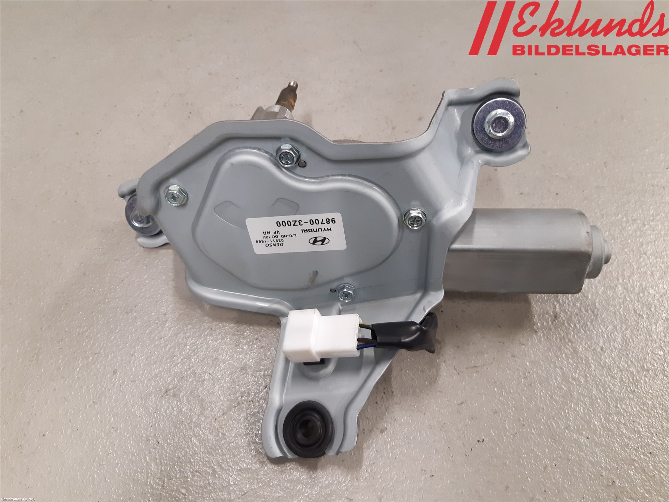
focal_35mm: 26
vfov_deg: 53.1
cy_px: 251
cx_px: 334
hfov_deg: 67.3
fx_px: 502
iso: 200
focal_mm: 3.93
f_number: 1.7
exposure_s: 1/50
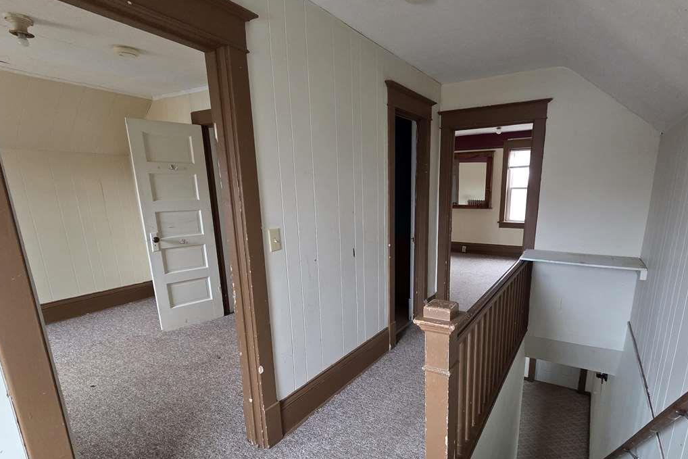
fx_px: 325
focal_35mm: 17
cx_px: 395
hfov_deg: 92.6
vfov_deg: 69.7
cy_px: 276
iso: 640
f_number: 2.2
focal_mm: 2.2
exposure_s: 1/60
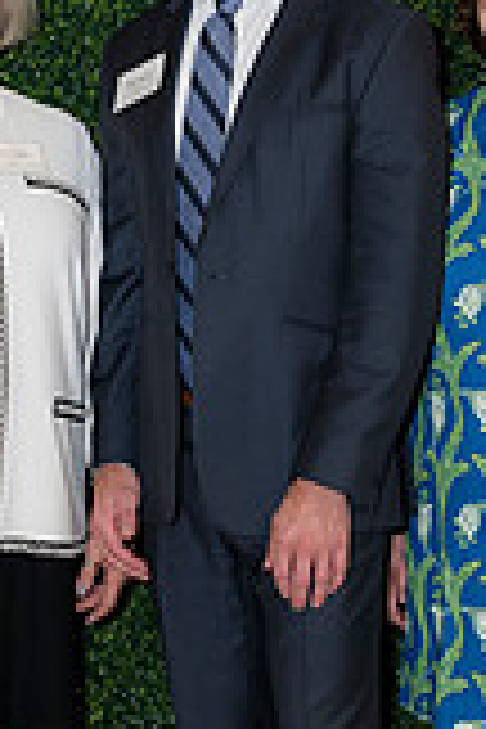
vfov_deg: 17.9
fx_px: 2308
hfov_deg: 12.0
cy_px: 428
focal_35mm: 114
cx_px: 202
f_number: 5
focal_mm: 41
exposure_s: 1/160
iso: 400
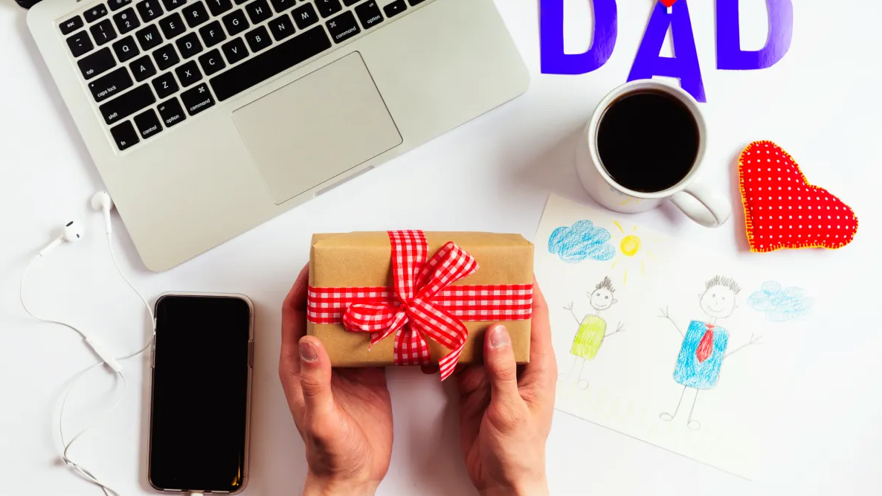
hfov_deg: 39.2
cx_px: 443
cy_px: 245
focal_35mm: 53
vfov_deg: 22.6
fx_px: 1239
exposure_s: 1/100
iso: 160
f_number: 6.3
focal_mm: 50
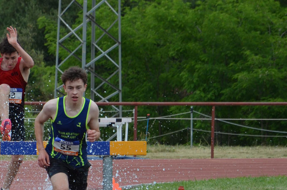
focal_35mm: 467
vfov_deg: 2.9
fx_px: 3719
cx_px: -53
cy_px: 152
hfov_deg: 4.4
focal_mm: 105
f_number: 5.6
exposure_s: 1/1000
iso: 560
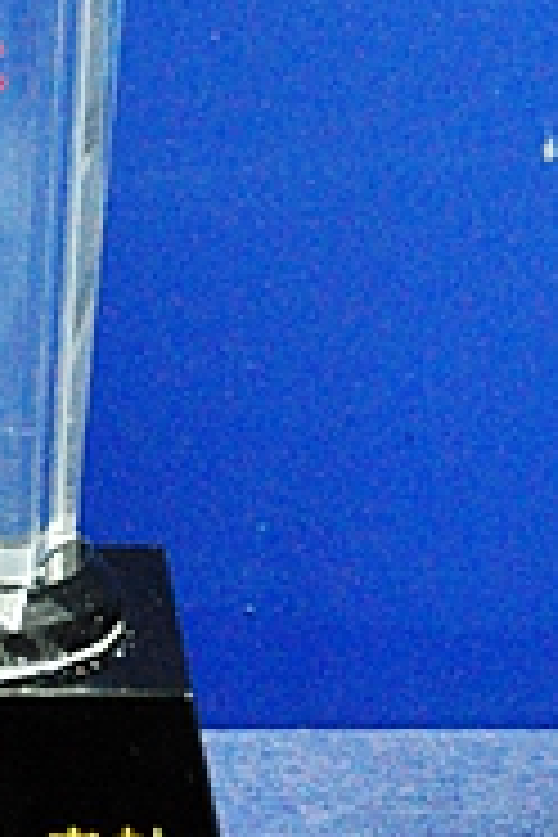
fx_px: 3371
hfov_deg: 9.4
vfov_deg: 13.7
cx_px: -32
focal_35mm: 145
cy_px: -225
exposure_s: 1/20
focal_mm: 30
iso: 1600
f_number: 5.6
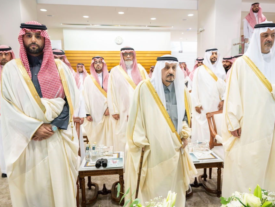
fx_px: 215
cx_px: 149
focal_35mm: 27
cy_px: 106
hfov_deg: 65.2
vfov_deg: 51.4
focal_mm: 24
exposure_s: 1/200
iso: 5000
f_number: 3.5
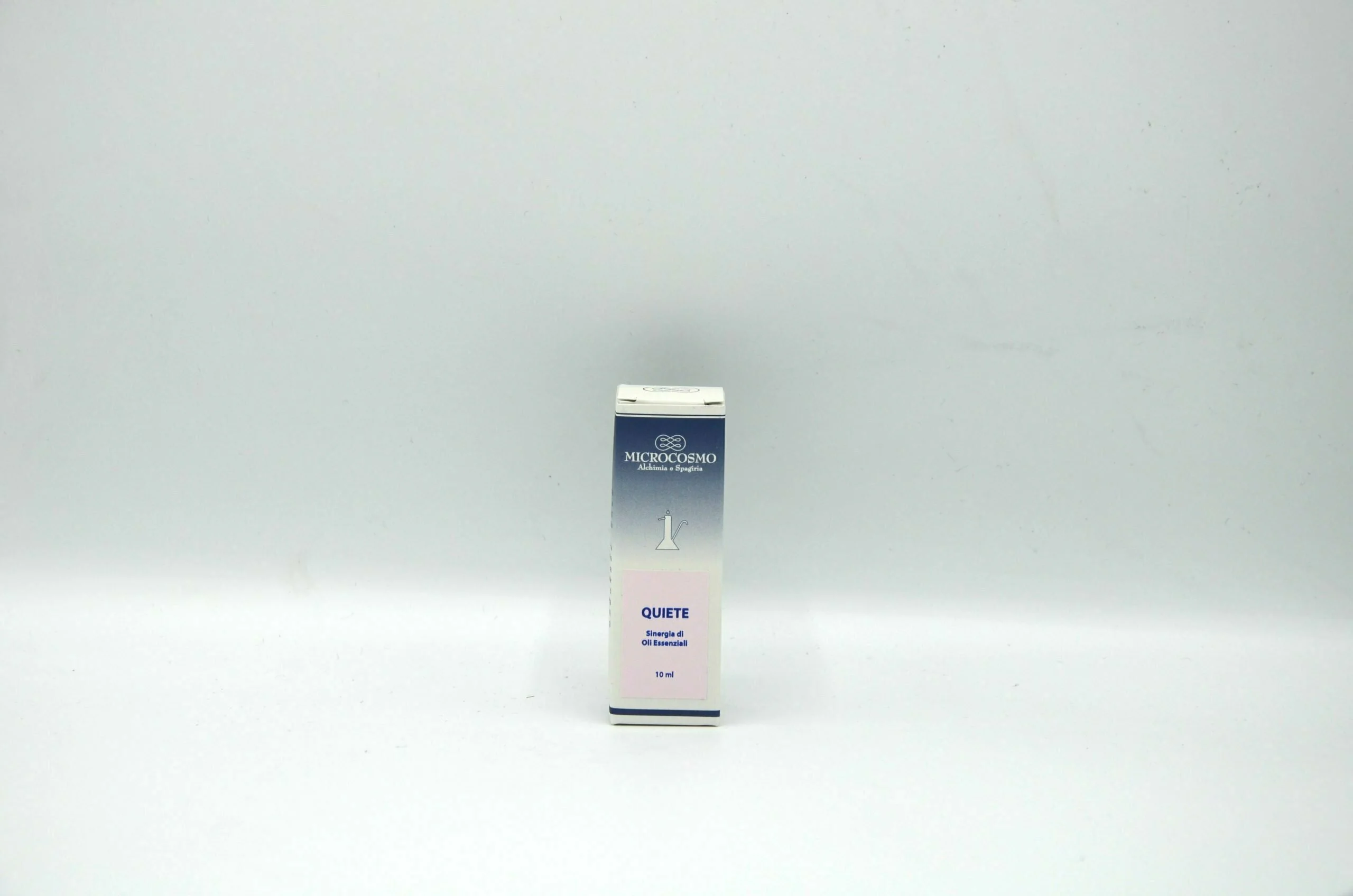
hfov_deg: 20.7
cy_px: 448
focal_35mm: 99
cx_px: 676
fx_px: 3713
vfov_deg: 13.8
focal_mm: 66
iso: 125
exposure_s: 1/500
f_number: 8
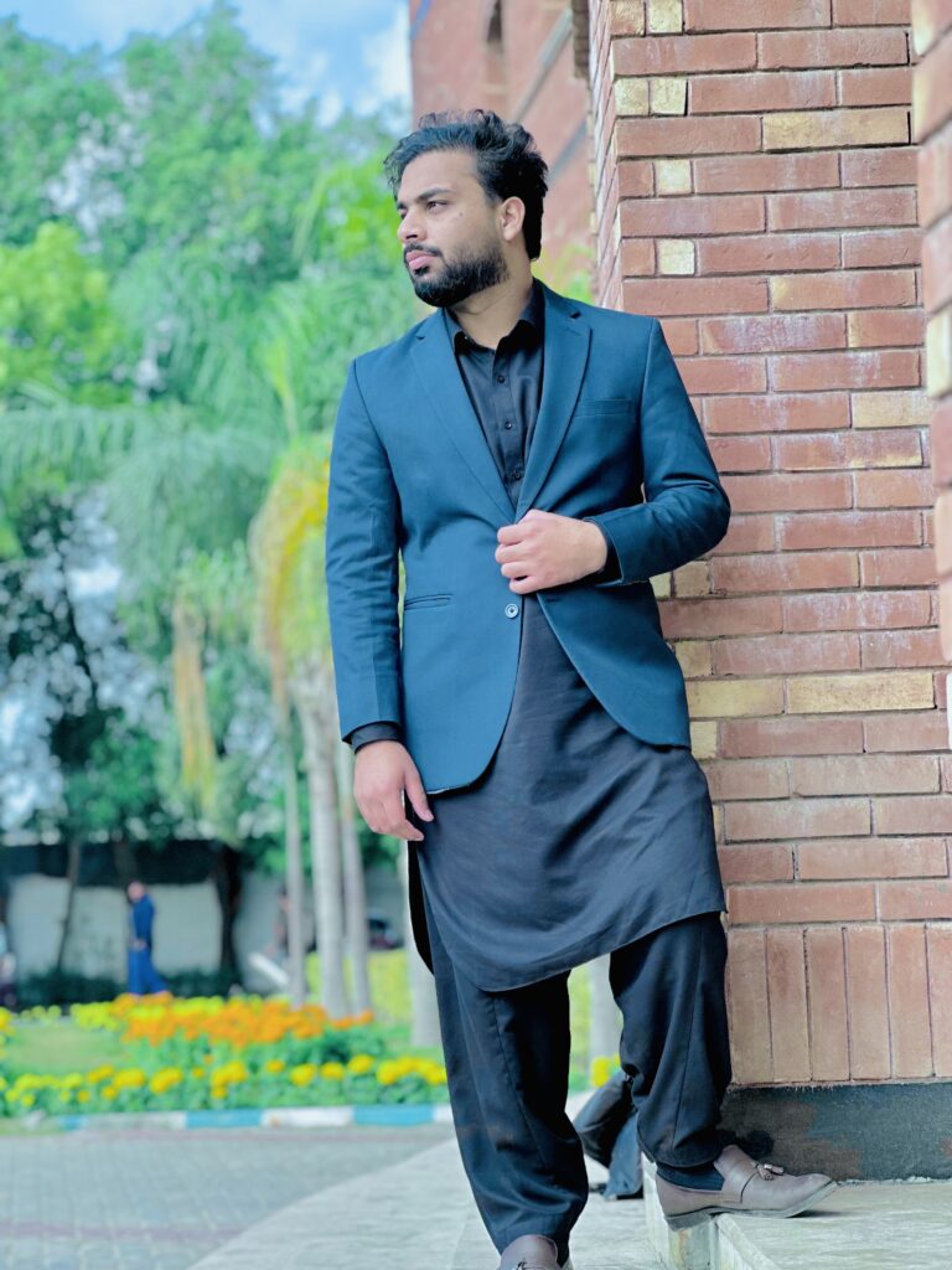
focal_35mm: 77
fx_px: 2824
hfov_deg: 19.1
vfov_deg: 25.3
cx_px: 476
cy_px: 635
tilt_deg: +7.1
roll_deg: +0.8
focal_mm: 9
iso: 20
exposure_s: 1/121
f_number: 2.8
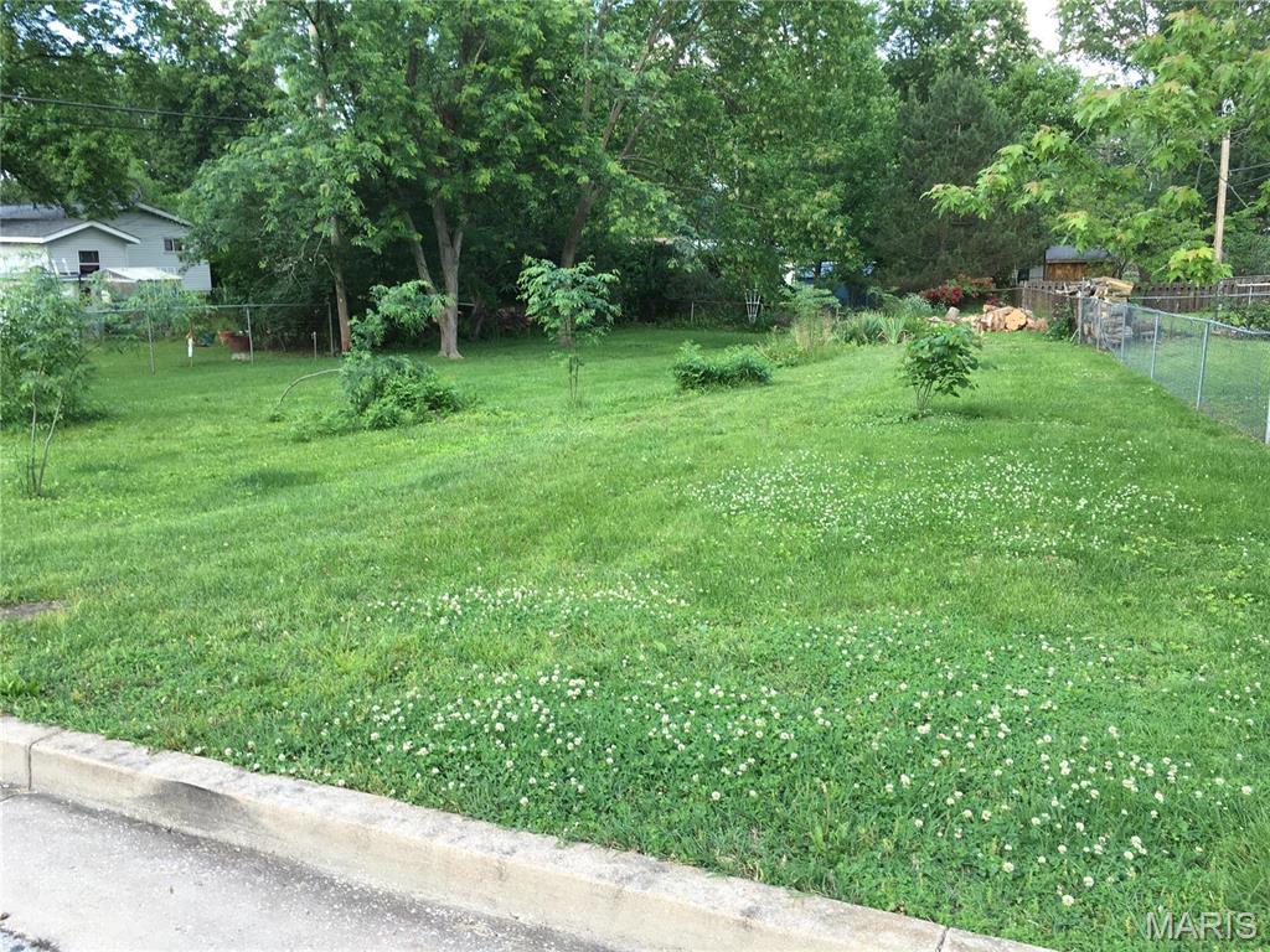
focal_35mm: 29
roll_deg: +0.1
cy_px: 476
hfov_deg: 61.7
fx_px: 1064
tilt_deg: -10.5
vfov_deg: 48.2
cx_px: 635
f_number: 2.2
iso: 25
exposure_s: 1/120
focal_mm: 4.15
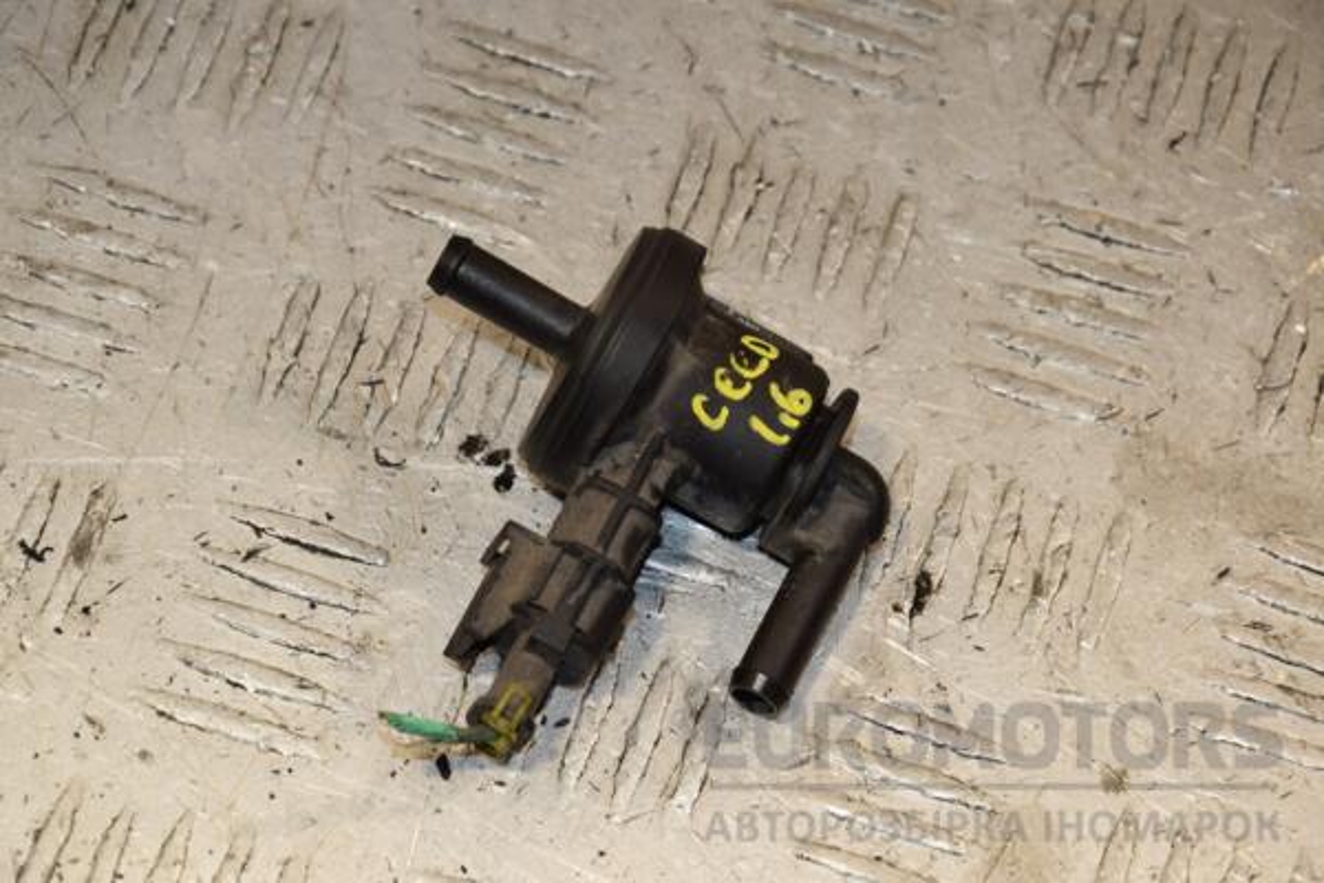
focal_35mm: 158
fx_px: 5792
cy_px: 442
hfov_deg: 13.0
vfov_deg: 8.7
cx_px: 662
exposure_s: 1/200
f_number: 9
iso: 800
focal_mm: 105
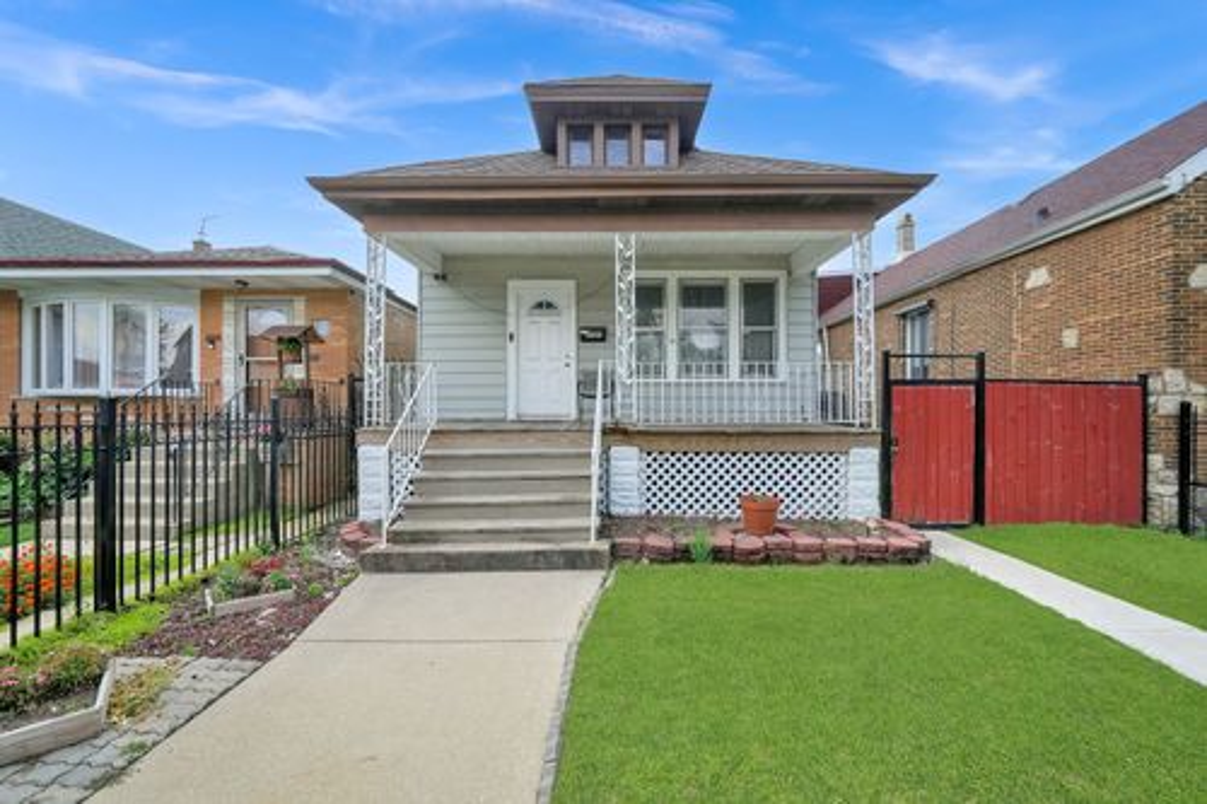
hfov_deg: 108.3
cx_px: 604
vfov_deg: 85.4
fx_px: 436
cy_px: 402
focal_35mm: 13
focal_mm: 13
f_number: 7.1
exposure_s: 1/2000
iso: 1000
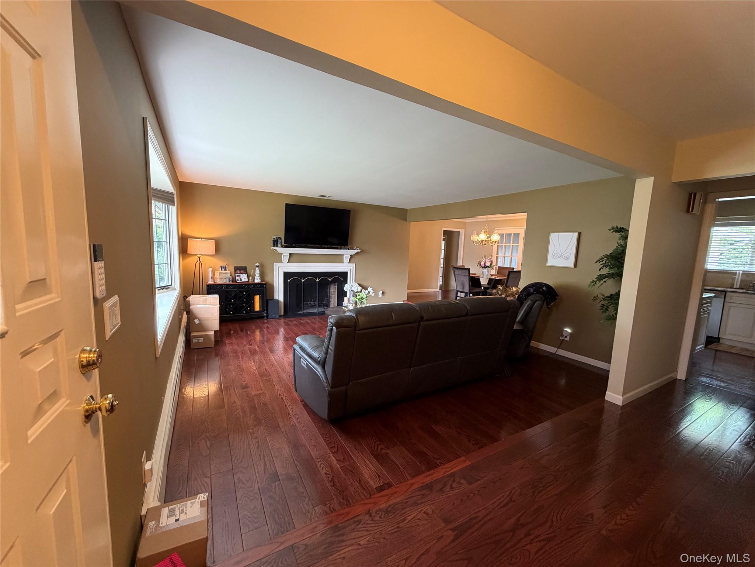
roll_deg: -2.1
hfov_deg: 102.1
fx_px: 305
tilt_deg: -6.9
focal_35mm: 14
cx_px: 378
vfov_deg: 85.7
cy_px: 284
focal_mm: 2.22
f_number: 2.2
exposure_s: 1/60
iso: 250
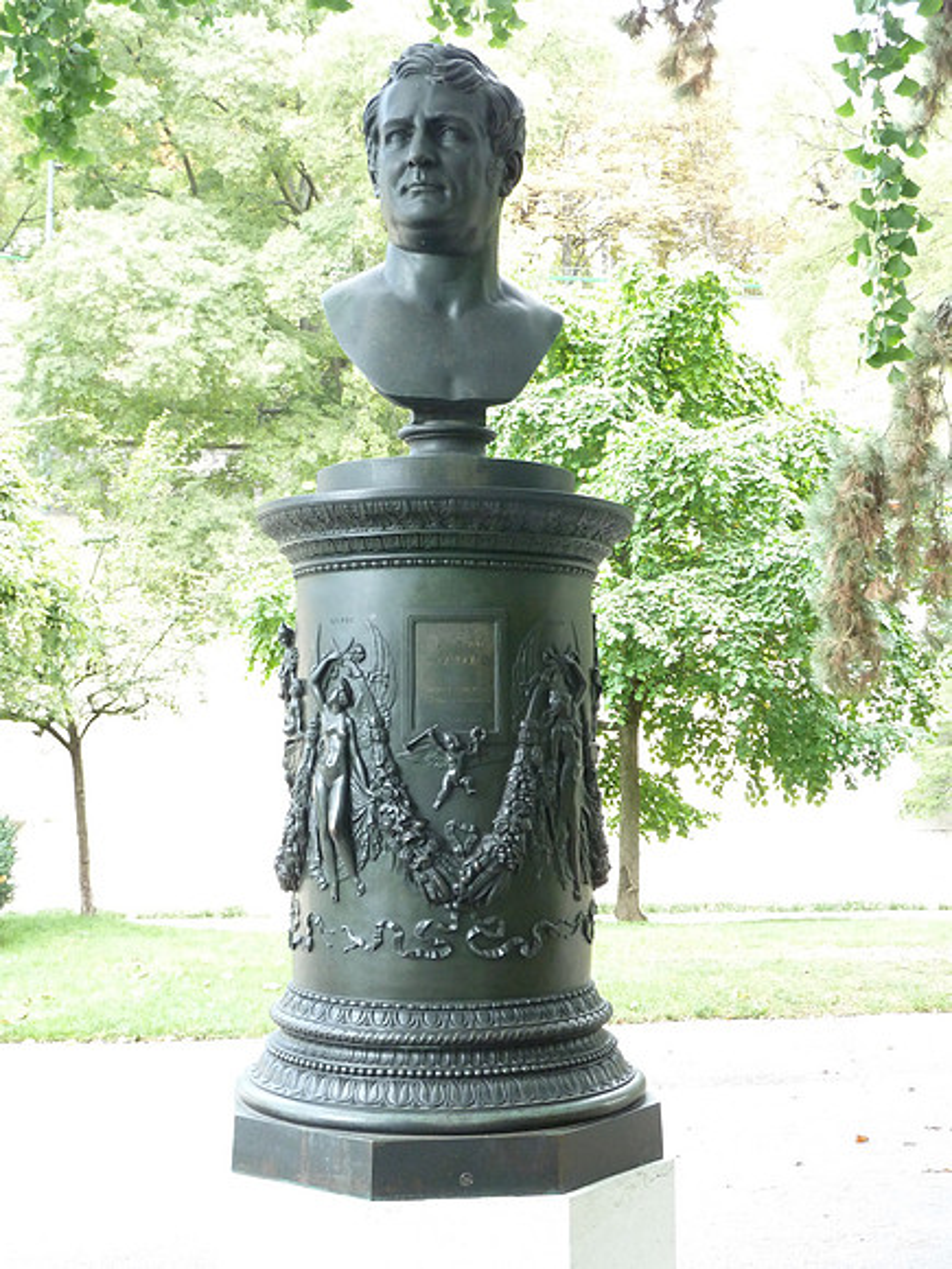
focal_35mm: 48
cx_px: 476
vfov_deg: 39.7
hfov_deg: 30.3
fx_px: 1760
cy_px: 634
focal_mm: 7.9
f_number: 3.8
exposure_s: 1/30
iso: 250
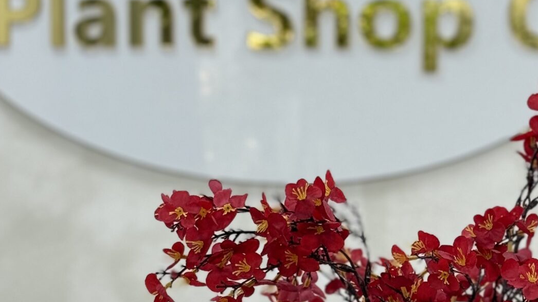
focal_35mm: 128
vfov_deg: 9.4
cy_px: 272
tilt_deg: -5.2
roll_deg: -0.2
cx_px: 457
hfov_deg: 16.6
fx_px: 1826
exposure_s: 1/100
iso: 80
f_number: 1.78
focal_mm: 6.76
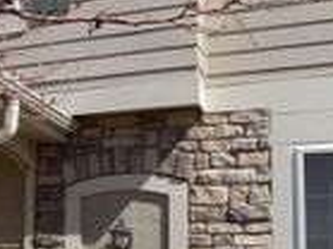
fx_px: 798
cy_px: 243
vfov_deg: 17.4
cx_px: -72
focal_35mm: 83
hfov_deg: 21.8
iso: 80
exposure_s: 1/1000
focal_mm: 4
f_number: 3.1
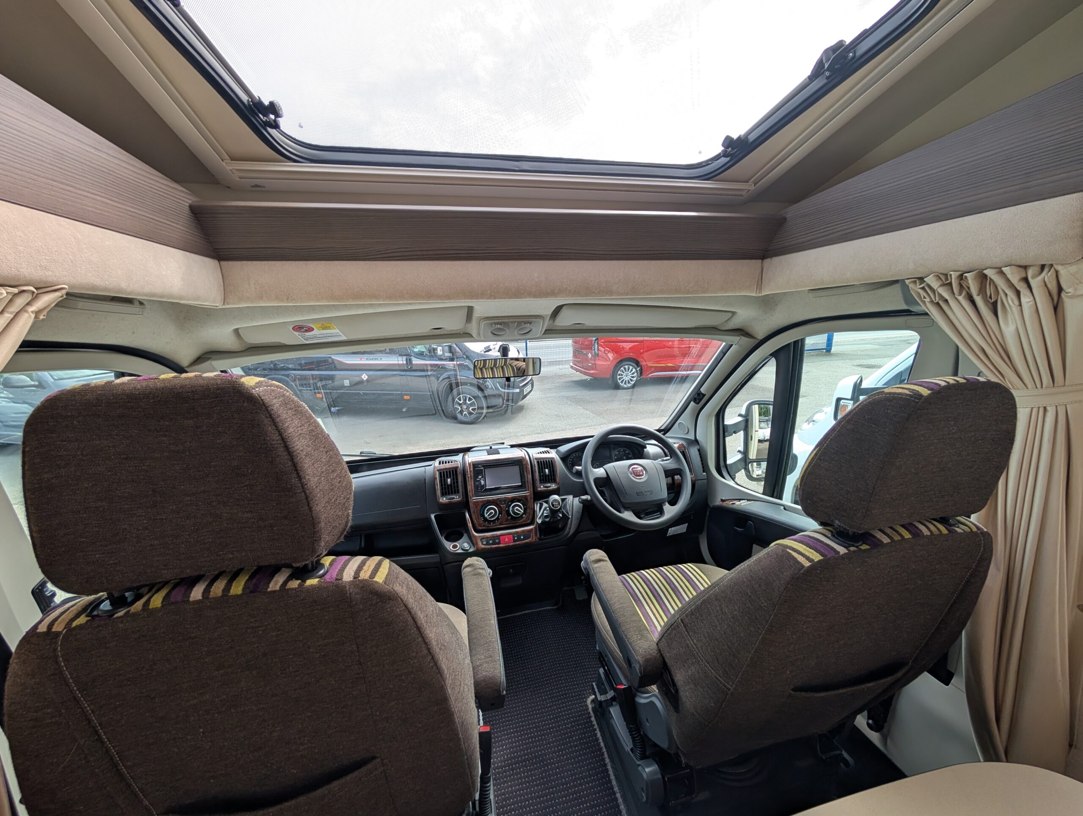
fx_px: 376
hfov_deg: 110.5
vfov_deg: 94.6
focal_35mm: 12
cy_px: 408
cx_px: 542
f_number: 1.7
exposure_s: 1/373
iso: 48
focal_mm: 2.02
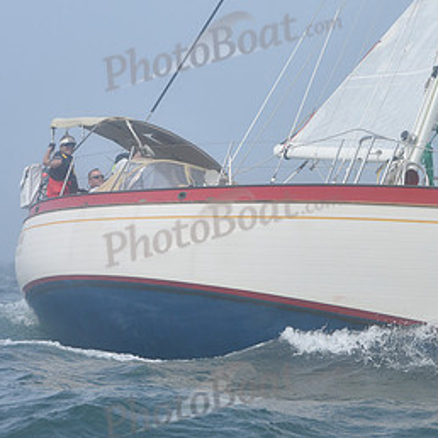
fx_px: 2520
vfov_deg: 9.9
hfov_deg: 9.9
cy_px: 111
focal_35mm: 176
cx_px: 431
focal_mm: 92
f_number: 9
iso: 320
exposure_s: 1/800
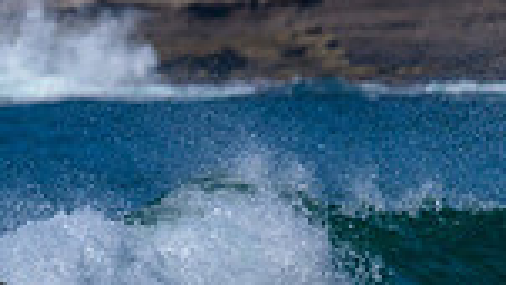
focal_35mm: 1896
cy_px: 270
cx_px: -315
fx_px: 25443
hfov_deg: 1.1
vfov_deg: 0.6
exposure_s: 1/2000
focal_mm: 470
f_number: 10
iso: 360
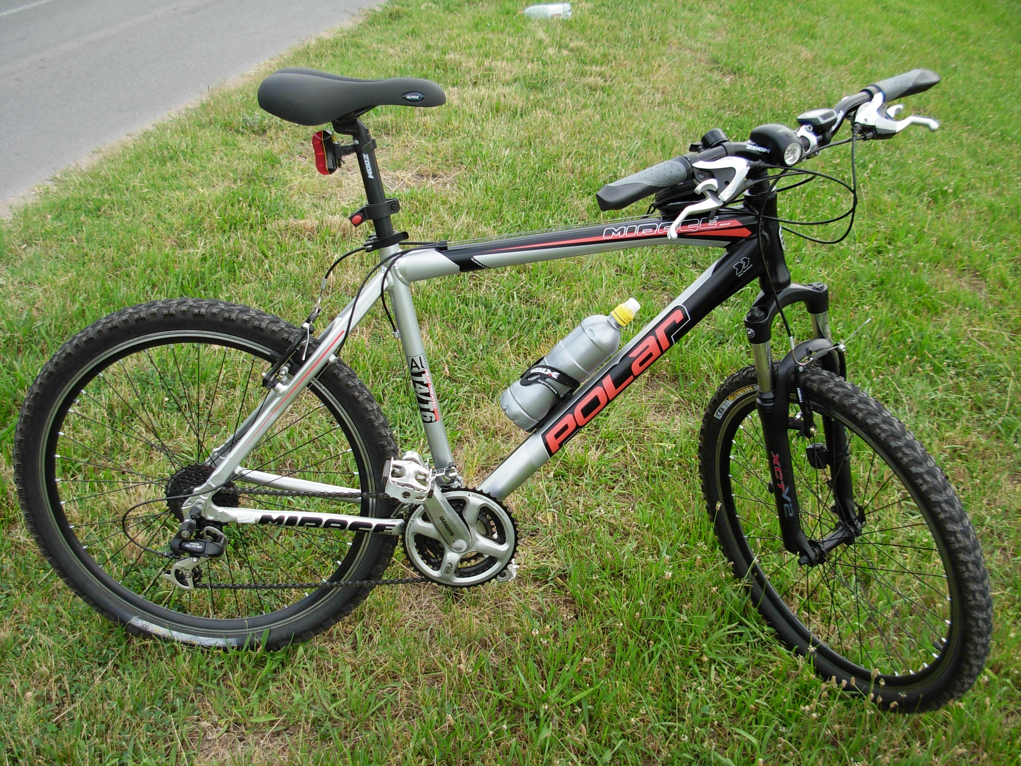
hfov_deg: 49.0
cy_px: 383
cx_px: 510
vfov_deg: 37.7
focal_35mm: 38
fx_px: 1121
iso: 79
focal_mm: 6.3
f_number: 2.9
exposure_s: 1/287
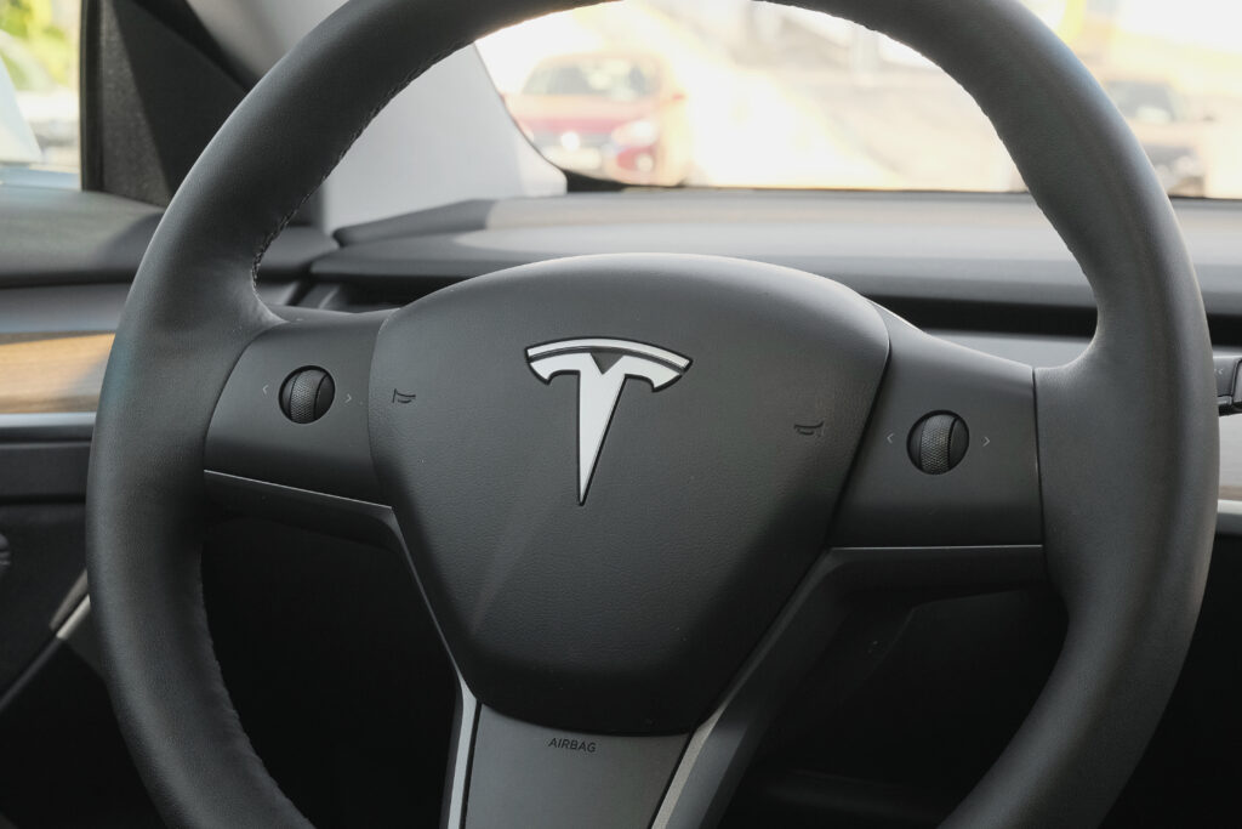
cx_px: 621
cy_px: 414
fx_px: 2346
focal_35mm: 68
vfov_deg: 20.0
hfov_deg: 29.7
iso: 1600
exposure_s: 1/160
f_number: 9
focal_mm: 45
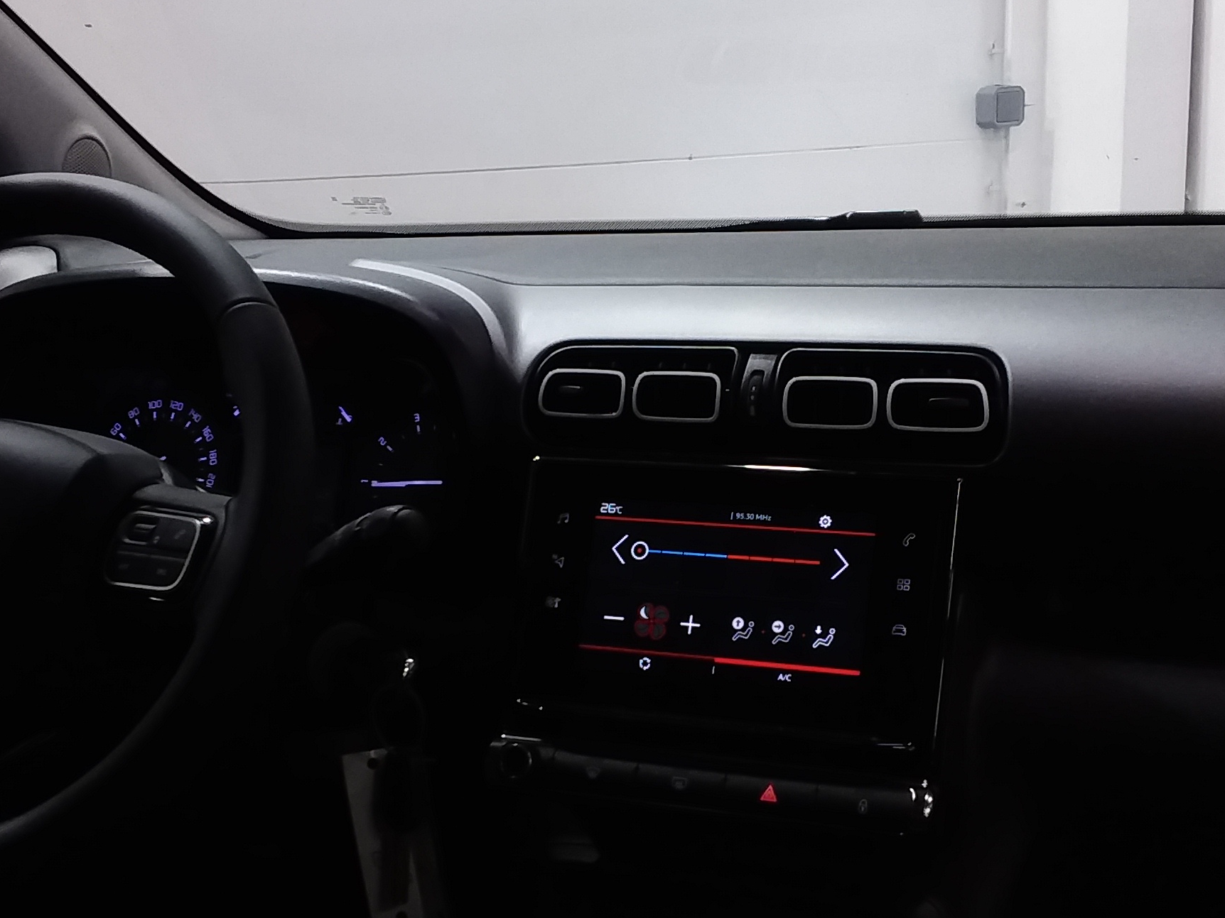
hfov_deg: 36.2
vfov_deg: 27.4
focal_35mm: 53
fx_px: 1876
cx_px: 623
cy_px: 564
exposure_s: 1/33
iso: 100
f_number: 1.9
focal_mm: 2.91
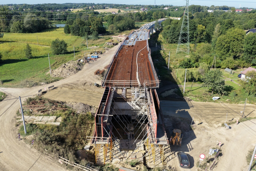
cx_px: 128
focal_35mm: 28
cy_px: 86
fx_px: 199
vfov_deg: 46.4
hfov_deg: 65.5
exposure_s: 1/1000
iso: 160
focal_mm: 14.45
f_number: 2.8
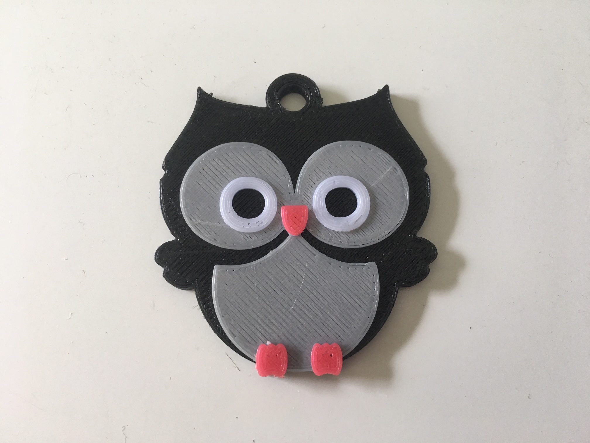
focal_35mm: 29
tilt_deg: -77.6
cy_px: 222
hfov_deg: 61.7
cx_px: 295
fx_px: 494
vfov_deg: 48.2
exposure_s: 1/33
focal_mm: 4.15
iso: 64
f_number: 2.2
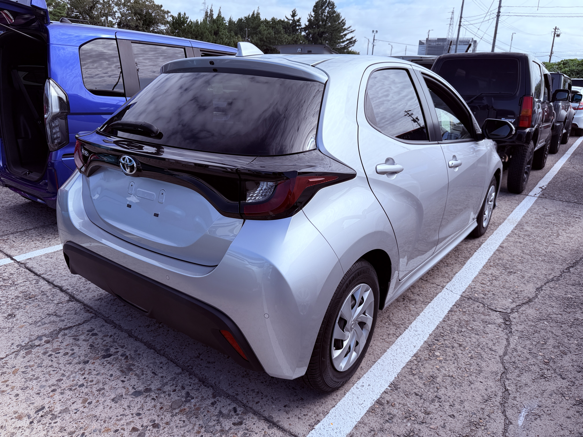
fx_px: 404
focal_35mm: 24
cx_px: 292
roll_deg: -2.6
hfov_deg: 71.6
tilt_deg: -16.9
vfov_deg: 56.8
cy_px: 218
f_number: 1.78
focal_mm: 6.76
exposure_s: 1/3021
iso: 80
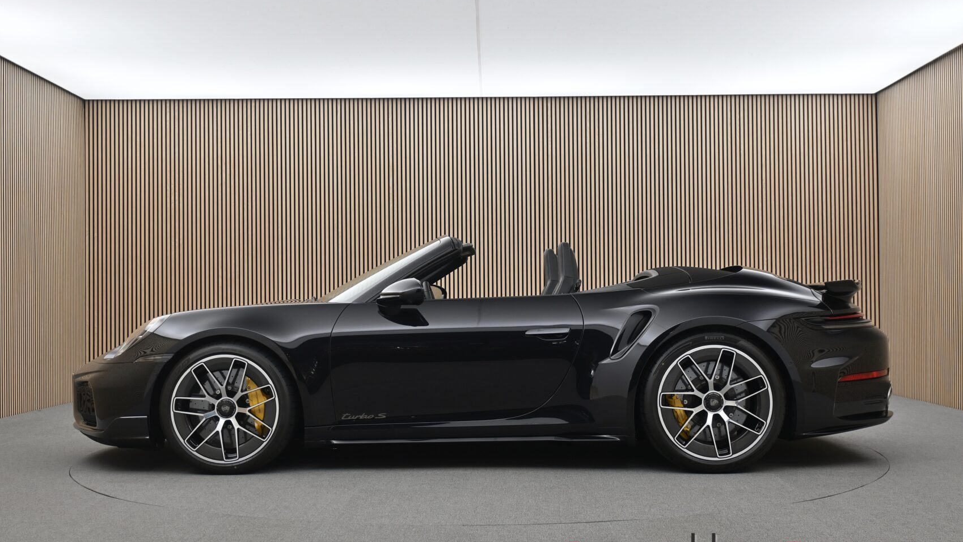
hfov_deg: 47.1
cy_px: 287
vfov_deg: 27.5
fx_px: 1105
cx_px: 482
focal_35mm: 43
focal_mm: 27.5
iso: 500
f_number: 4.5
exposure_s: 1/40
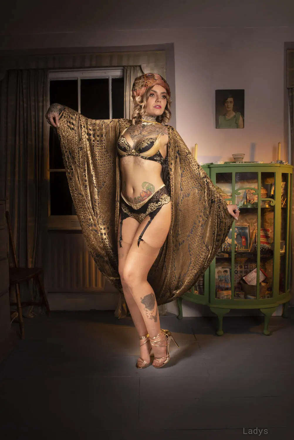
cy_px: 220
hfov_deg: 48.0
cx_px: 147
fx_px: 330
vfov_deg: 67.4
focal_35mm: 27
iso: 200
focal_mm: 27
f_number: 9
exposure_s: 1/320
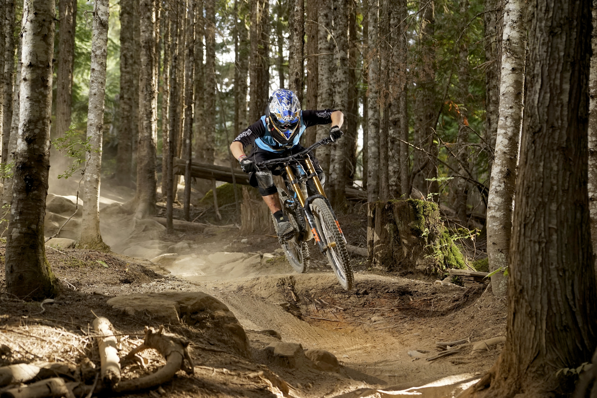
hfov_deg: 16.1
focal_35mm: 127
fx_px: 2106
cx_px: 298
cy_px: 199
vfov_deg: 10.8
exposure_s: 1/250
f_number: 5.6
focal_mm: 127
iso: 800
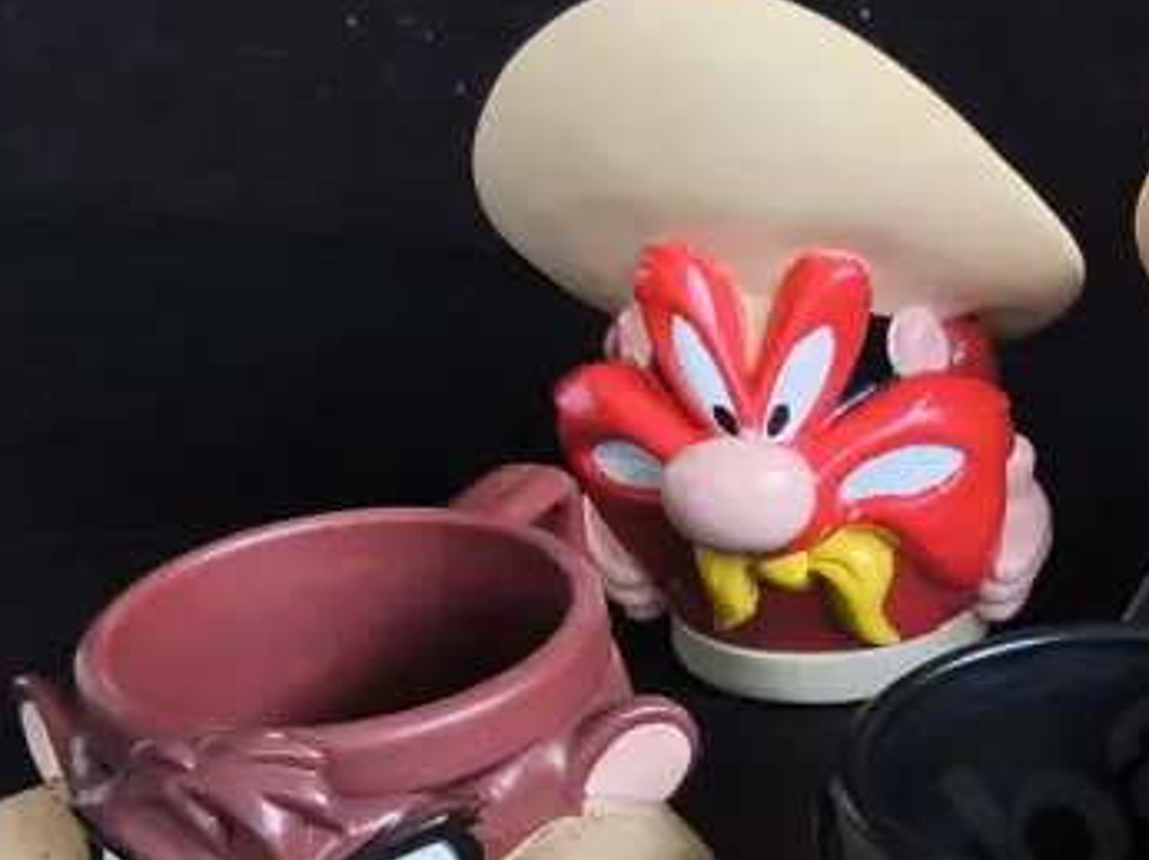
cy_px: 657
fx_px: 2654
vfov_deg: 18.3
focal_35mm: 80
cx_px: 1298
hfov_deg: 22.8
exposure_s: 1/100
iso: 100
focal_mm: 2.87
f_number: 2
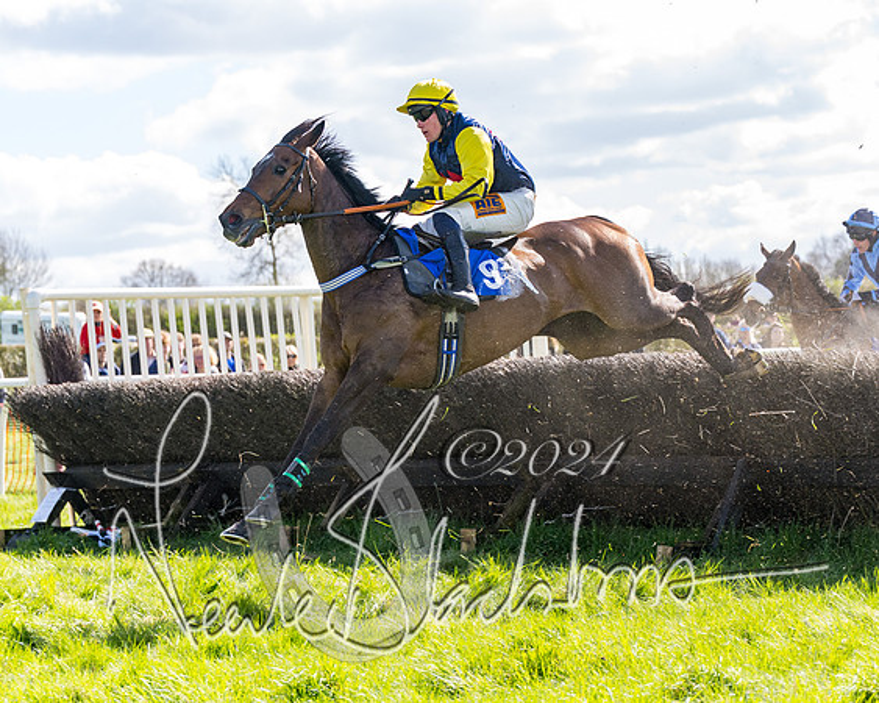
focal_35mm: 120
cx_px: 591
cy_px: 427
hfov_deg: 16.1
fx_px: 3110
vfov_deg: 12.9
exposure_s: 1/1600
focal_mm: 70
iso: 400
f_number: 4
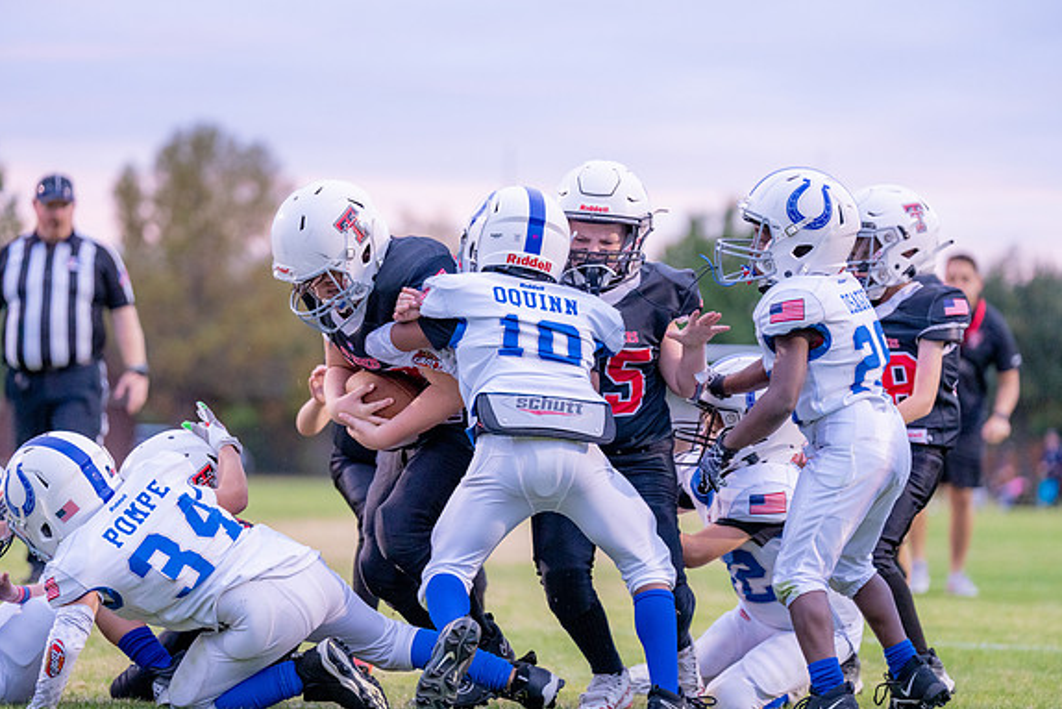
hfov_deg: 15.0
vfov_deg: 10.0
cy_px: 356
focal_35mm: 137
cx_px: 533
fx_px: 4042
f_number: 2.8
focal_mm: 133
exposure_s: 1/1250
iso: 3200
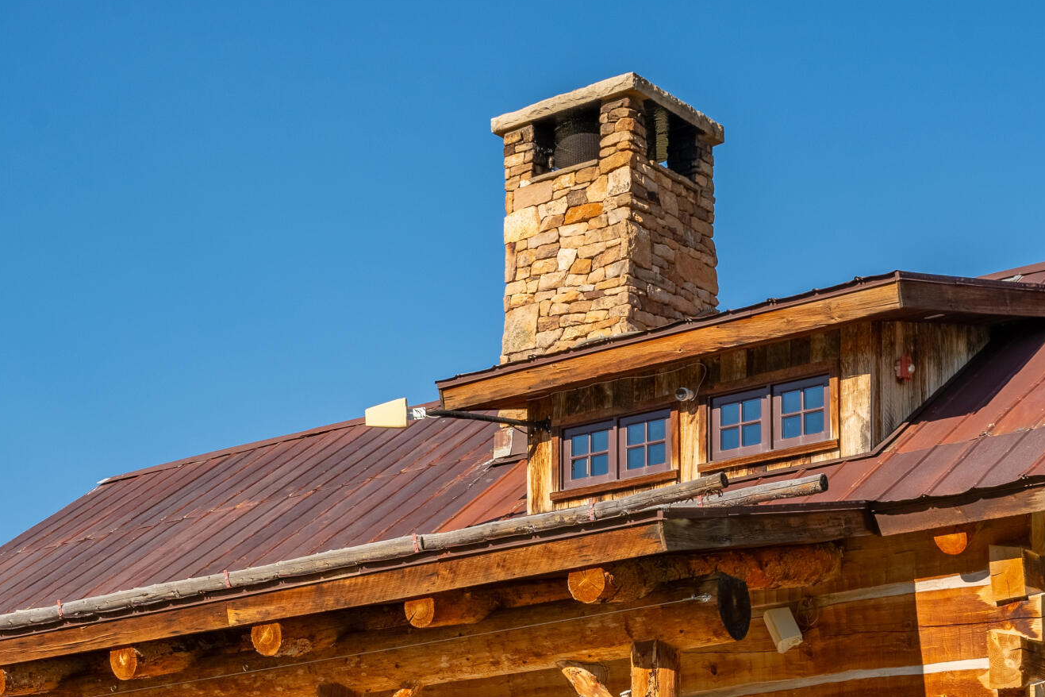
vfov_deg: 16.2
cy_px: 668
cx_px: 359
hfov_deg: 24.5
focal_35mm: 83
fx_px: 2400
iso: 400
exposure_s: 1/6400
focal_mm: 36.3
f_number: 11
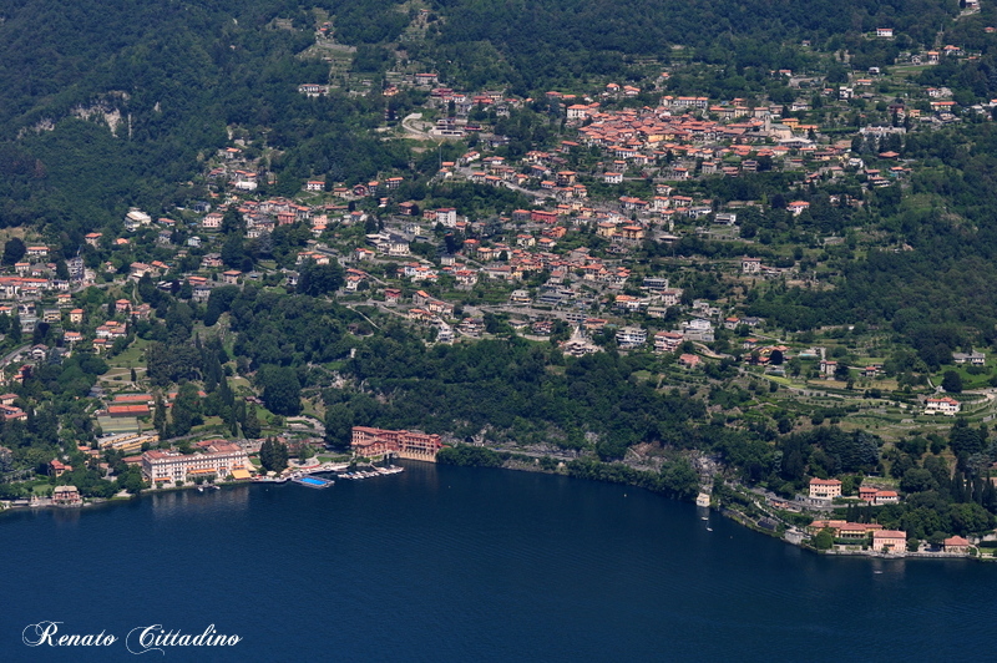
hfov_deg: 19.5
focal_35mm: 105
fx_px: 2905
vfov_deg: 13.0
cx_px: 498
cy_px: 332
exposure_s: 1/2000
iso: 200
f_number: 5.6
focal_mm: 70
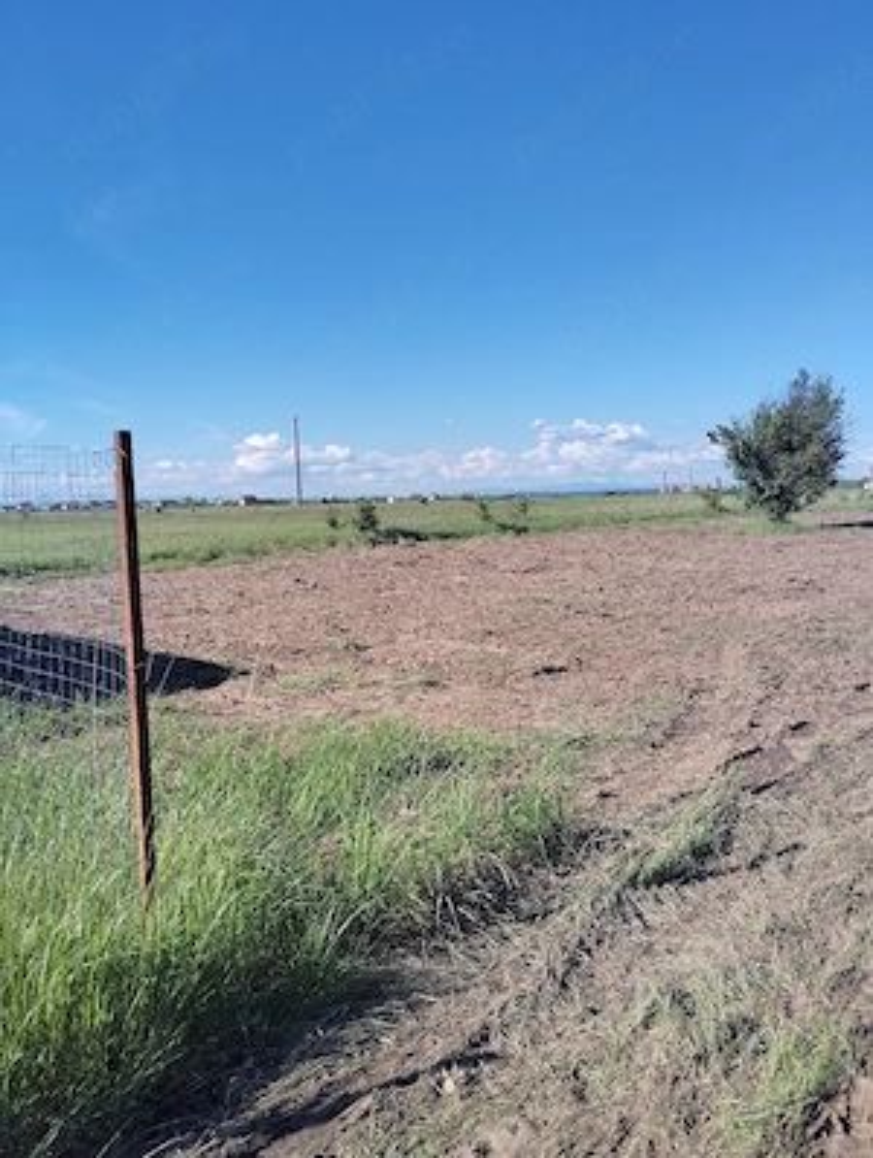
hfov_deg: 49.9
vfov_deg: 63.4
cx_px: 436
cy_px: 579
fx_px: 939
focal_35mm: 28
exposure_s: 1/625
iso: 50
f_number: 1.8
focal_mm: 4.22
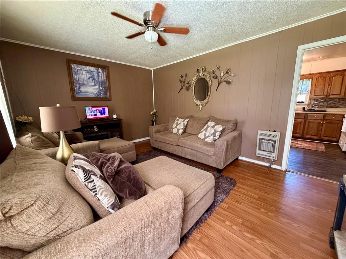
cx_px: 173
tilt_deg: -11.5
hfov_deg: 102.1
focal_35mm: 14
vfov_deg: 85.7
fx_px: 140
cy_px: 130
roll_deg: +1.4
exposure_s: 1/60
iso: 640
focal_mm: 2.22
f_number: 2.2
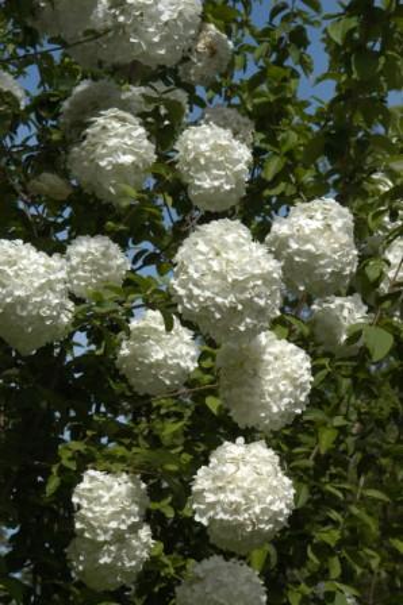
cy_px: 302
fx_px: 1513
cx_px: 202
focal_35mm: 90
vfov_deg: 22.6
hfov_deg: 15.2
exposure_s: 1/640
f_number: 13
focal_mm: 60
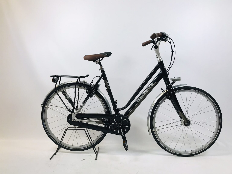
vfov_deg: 49.7
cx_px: 116
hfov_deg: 63.4
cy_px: 87
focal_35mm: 28
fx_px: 188
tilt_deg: -2.9
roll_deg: +0.2
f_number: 1.8
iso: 25
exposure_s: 1/33
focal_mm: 3.99
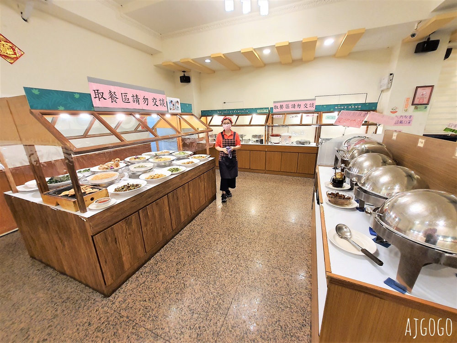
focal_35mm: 13
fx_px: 172
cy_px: 172
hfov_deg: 106.2
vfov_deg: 89.9
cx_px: 228
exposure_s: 1/60
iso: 160
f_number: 2.2
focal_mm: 1.74
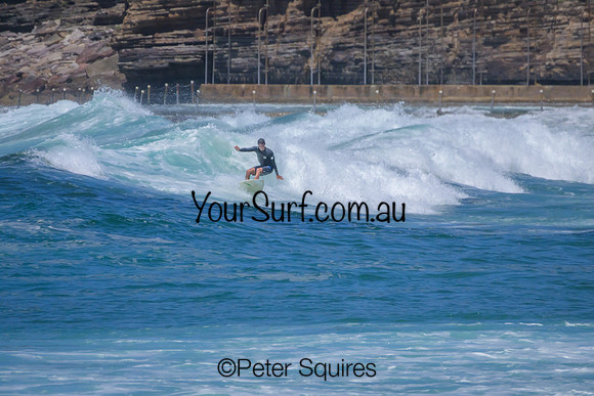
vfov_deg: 1.4
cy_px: 198
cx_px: 297
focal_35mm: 1000
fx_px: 16503
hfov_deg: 2.1
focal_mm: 1000
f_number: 11
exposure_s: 1/2000
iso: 2200
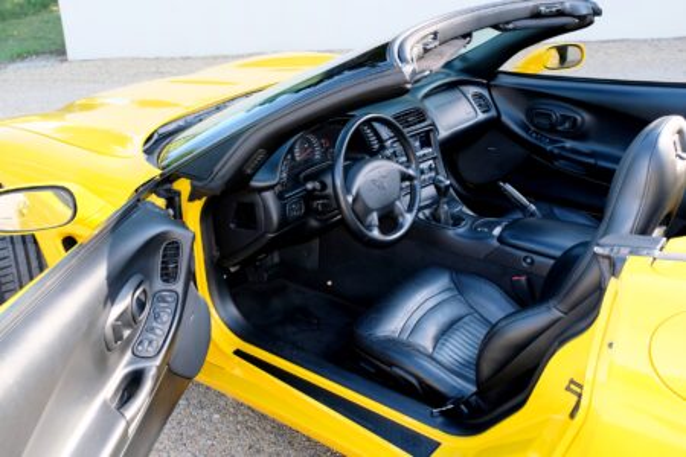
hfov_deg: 53.1
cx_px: 343
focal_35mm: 36
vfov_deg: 36.9
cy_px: 228
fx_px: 686
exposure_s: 1/125
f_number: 4.5
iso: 400
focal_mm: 24.2
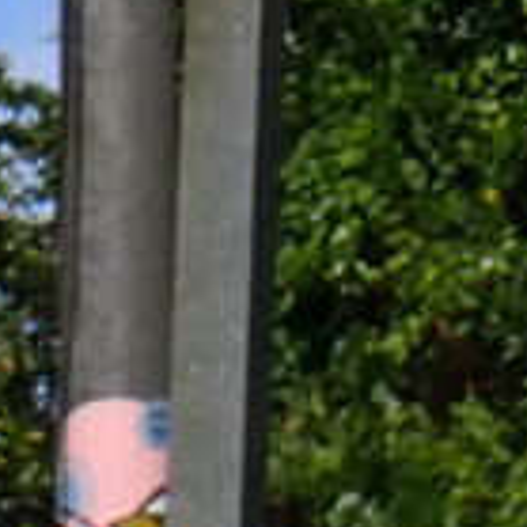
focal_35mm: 603
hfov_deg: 2.9
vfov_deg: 2.9
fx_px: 10386
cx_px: -74
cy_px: -1009
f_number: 5.6
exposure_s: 1/640
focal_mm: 12.73
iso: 100
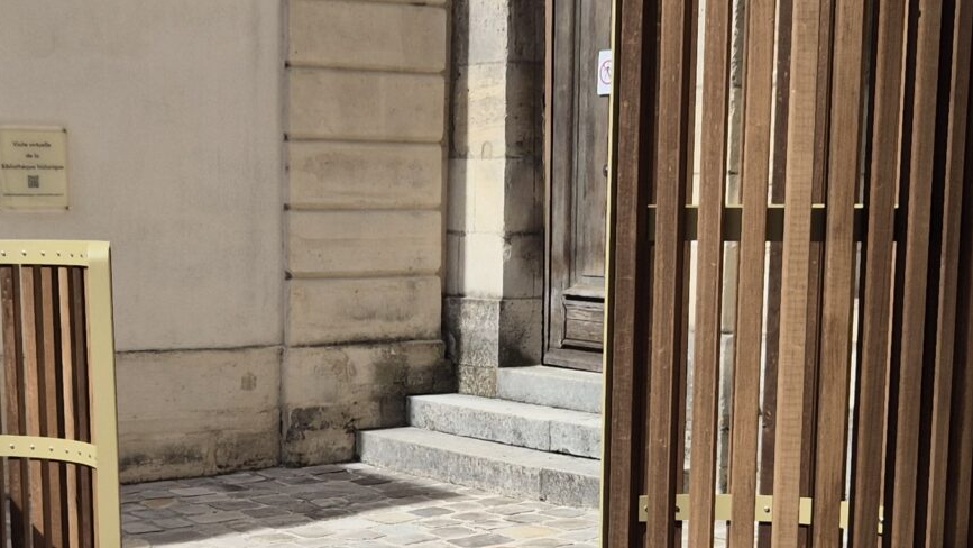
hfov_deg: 28.6
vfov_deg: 16.0
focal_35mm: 74
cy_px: 538
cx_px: 486
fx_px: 1909
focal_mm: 5.4
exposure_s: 1/2440
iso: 25
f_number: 1.8
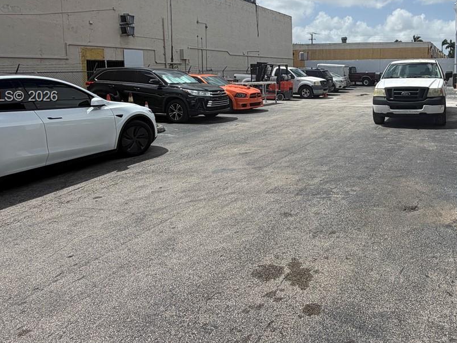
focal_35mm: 28
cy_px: 97
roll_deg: +0.2
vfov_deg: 48.3
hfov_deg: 60.3
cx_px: 337
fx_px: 370
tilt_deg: -4.7
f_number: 2.2
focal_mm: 2.22
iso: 20
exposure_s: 1/1431
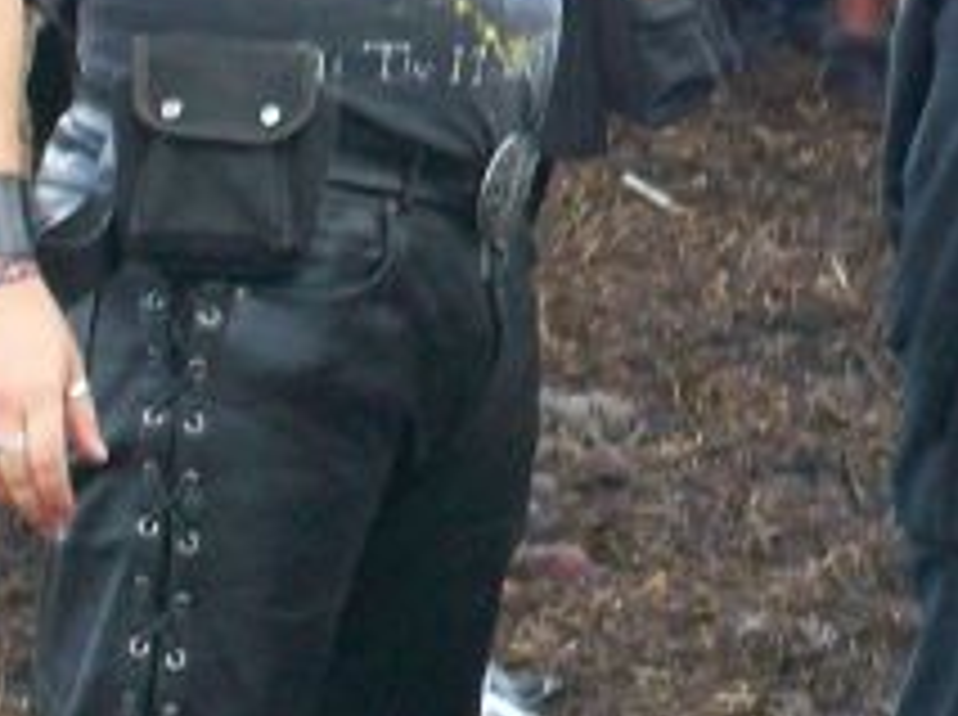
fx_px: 11217
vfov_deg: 3.6
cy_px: -23
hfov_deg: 4.9
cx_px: 940
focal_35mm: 406
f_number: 4.8
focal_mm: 18
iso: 140
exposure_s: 1/125
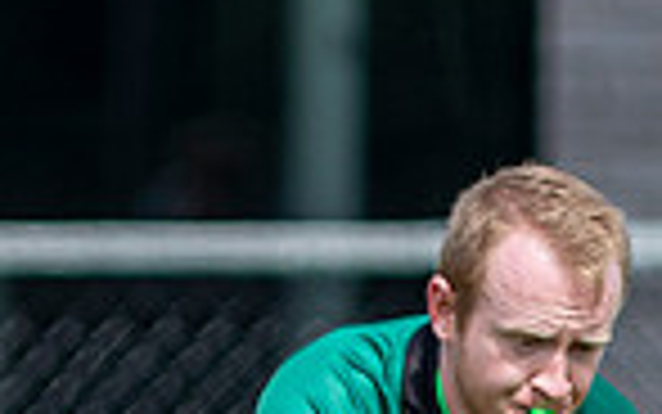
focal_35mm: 3441
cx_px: 96
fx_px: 62105
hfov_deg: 0.6
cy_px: 870
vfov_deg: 0.4
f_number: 2.8
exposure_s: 1/3200
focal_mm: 300
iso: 180
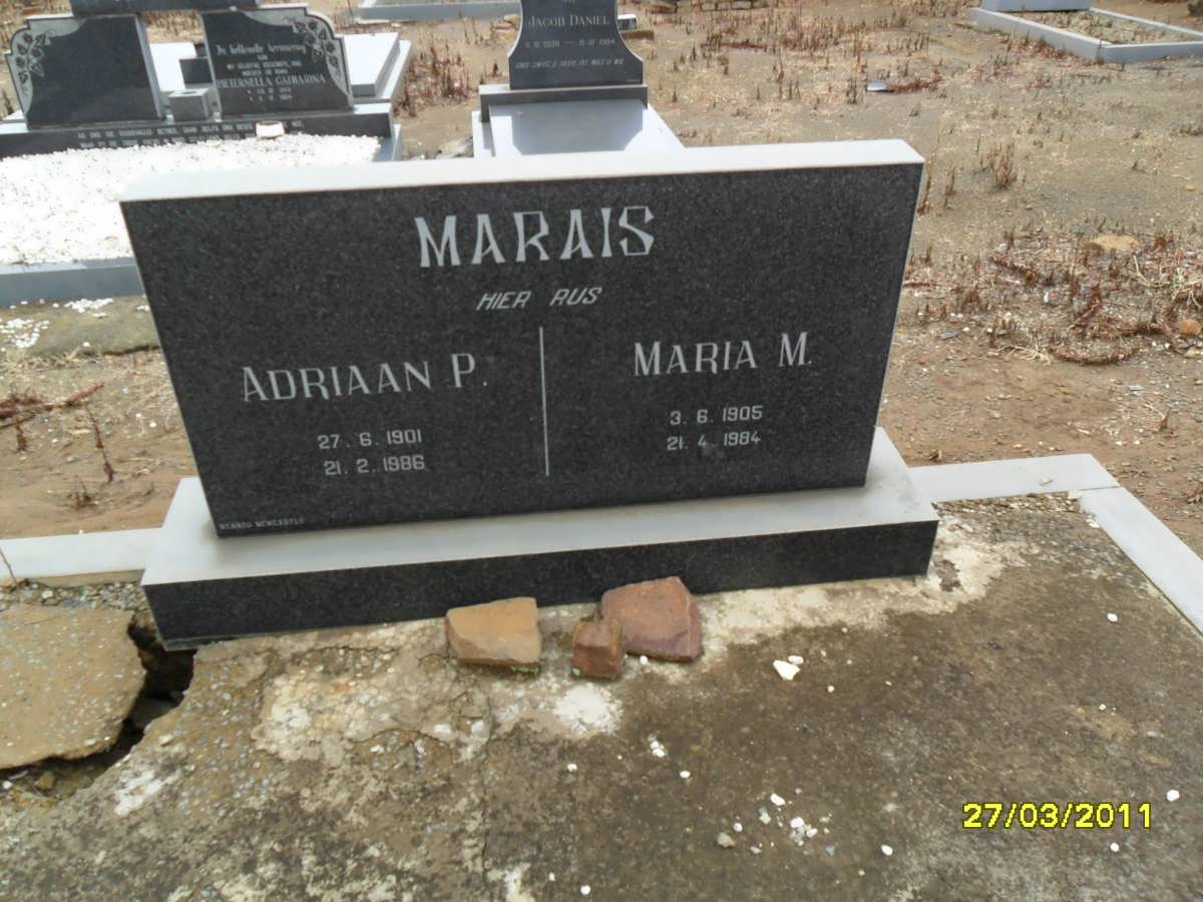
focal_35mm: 27
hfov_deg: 65.3
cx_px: 602
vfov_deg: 51.4
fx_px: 938
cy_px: 451
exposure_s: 1/250
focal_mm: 4.9
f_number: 3.5
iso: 100
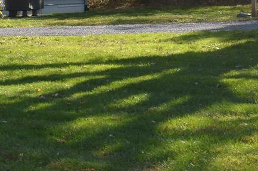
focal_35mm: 227
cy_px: -148
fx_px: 1624
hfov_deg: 8.9
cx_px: -115
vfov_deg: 5.9
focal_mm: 32
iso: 100
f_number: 6.3
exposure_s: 1/250
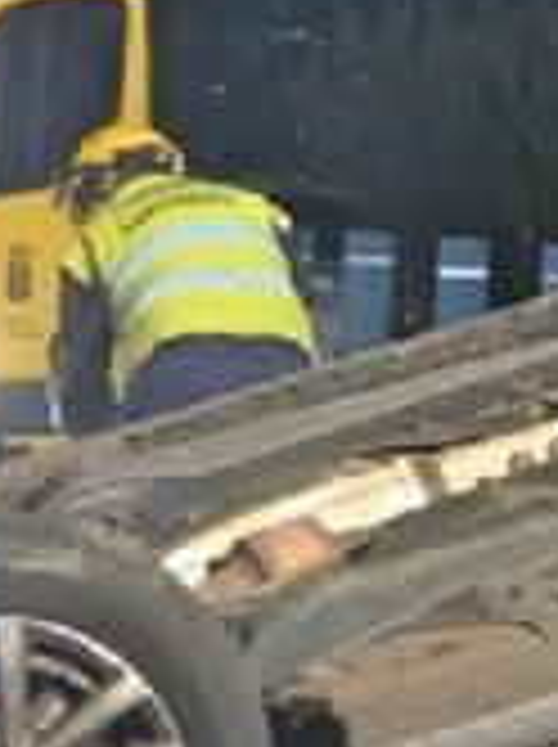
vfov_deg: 10.4
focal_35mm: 188
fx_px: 4051
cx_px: 306
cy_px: 801
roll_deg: -2.4
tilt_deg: -7.7
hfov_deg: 7.9
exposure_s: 1/25
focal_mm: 4.25
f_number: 1.8
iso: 400
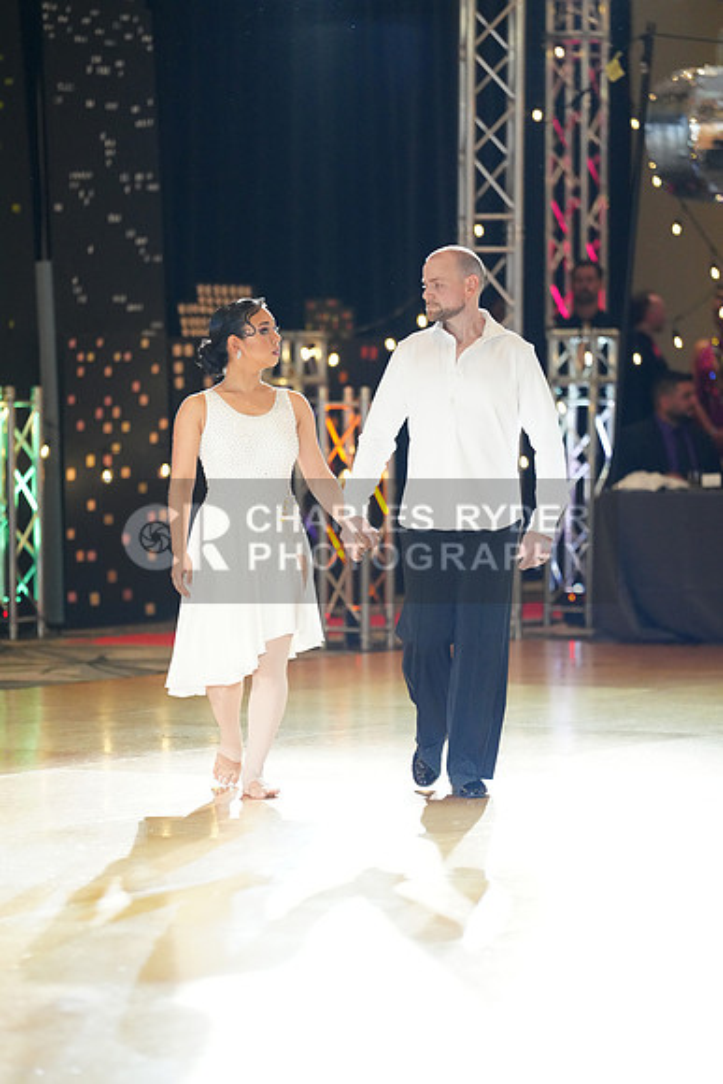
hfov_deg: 8.4
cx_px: 362
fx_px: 4907
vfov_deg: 12.6
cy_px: 542
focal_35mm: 163
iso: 4000
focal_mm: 163
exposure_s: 1/500
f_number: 2.8
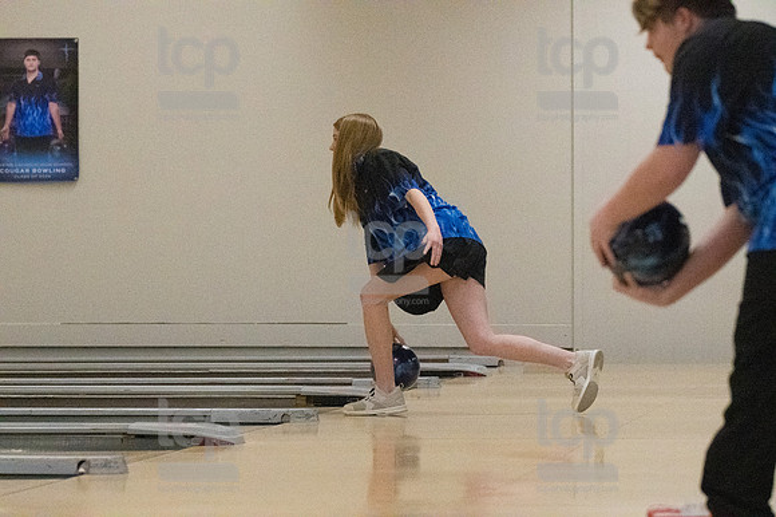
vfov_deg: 8.3
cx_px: 388
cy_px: 258
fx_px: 3555
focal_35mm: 165
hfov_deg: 12.5
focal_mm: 110
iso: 10000
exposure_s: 1/1250
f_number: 4
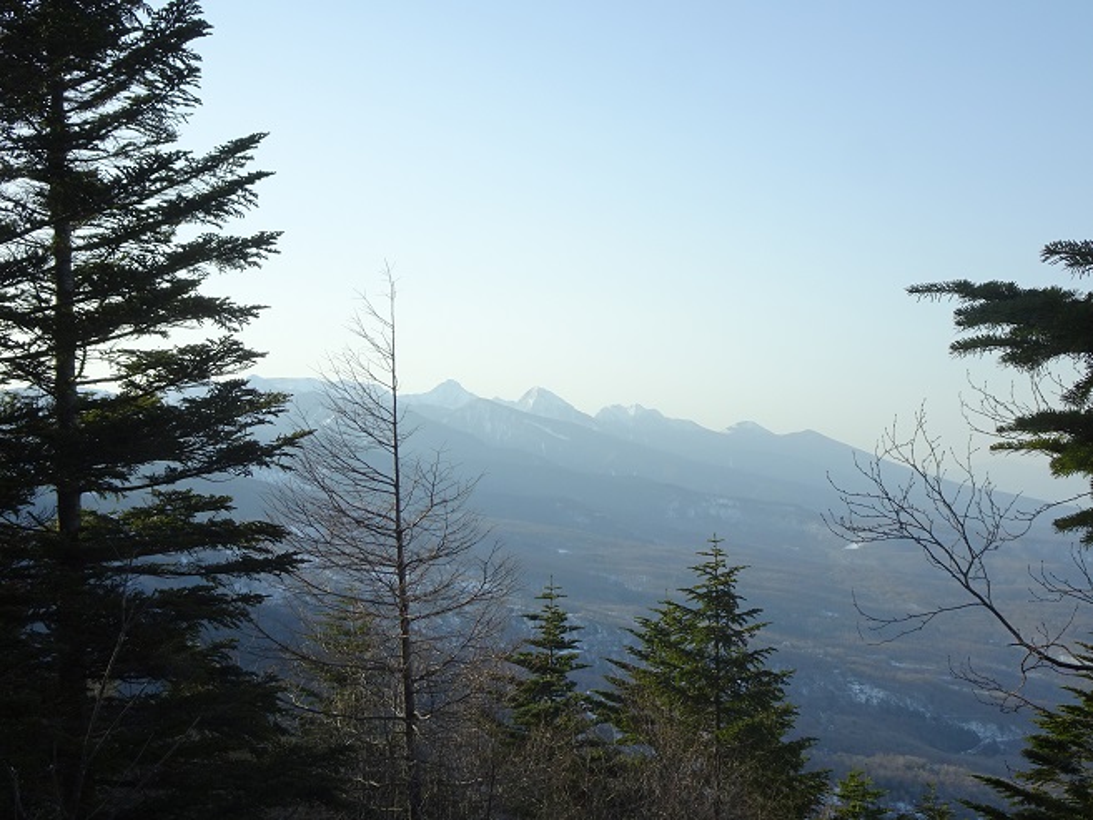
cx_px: 546
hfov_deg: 43.8
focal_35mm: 43
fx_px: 1358
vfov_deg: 33.6
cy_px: 410
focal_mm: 7.3
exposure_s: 1/320
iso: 80
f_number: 4.5
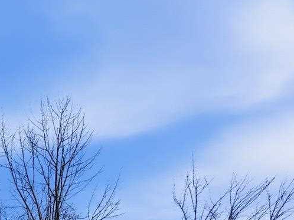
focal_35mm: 104
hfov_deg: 16.1
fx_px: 883
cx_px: -227
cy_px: 434
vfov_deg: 12.6
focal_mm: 12.3
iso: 120
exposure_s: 1/2500
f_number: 2.8
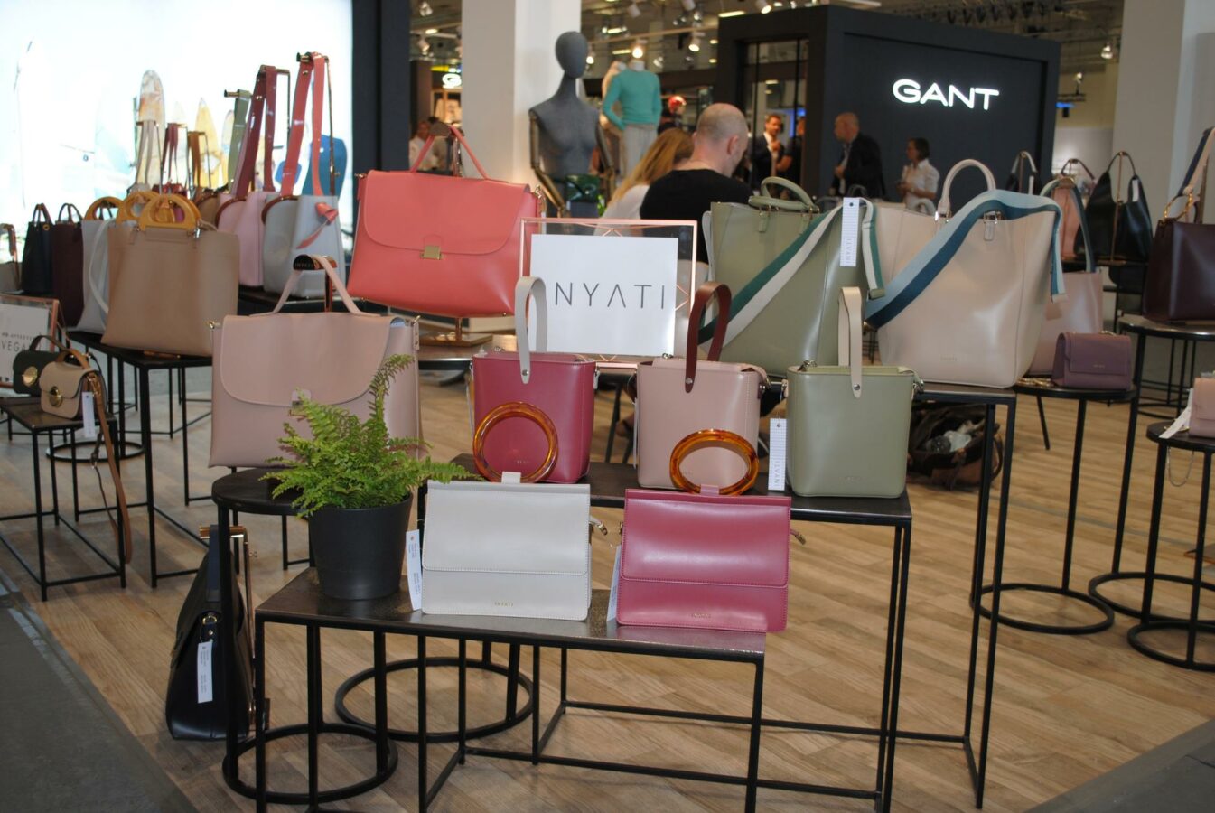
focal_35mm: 36
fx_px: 1216
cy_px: 406
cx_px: 608
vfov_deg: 37.0
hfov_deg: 53.1
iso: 200
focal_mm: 24
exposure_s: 1/60
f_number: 4
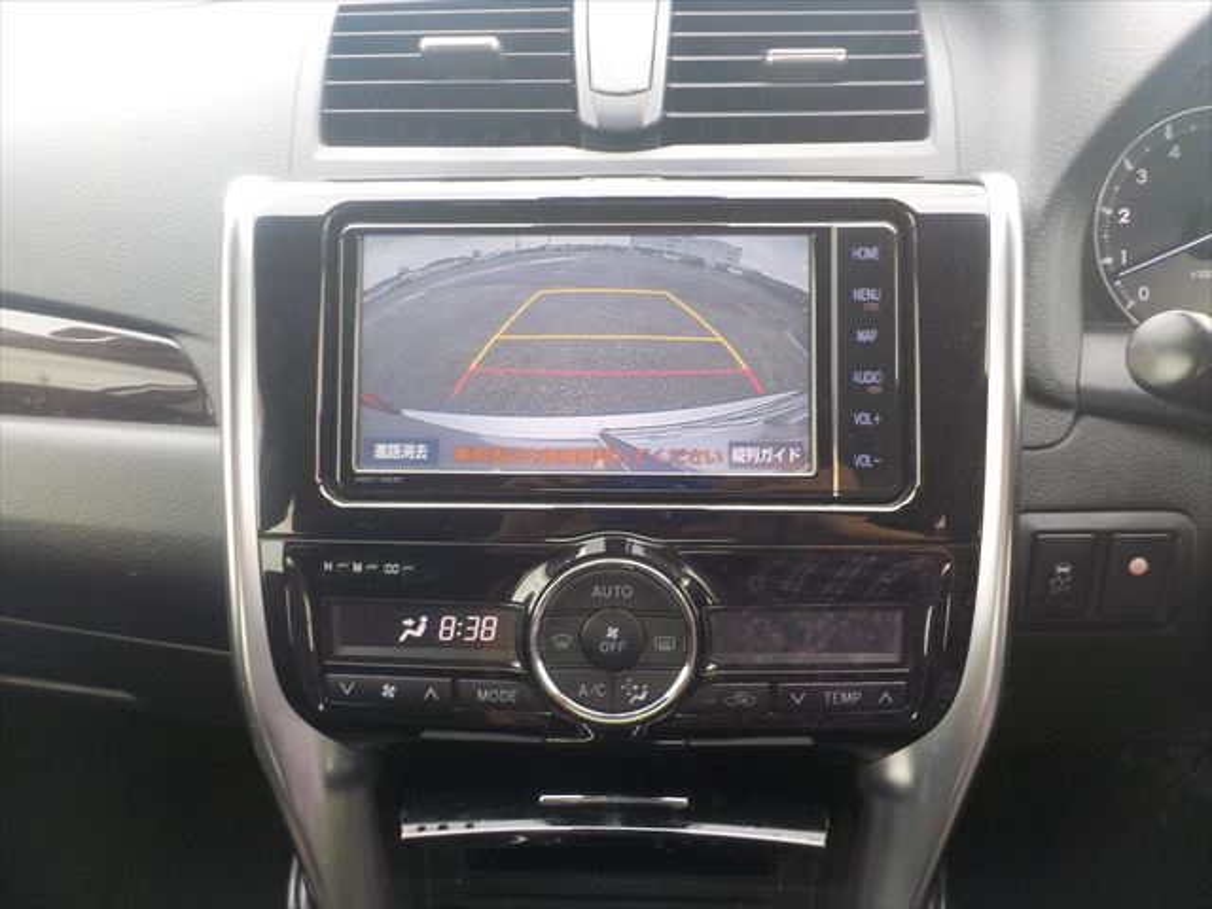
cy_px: 454
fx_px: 1050
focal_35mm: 30
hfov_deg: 60.0
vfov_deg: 46.8
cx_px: 606
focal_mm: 4.1
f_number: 3.3
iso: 125
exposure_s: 1/40
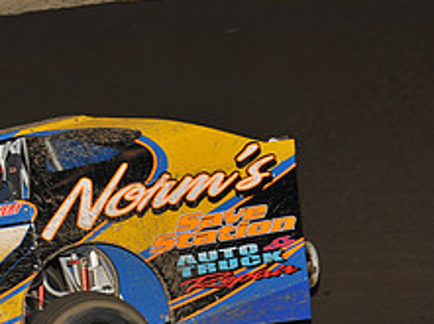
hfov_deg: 7.0
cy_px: 240
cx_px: -35
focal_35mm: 283
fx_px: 3542
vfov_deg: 5.2
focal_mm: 112
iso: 800
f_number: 7.1
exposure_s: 1/320
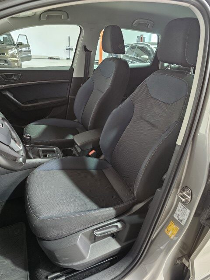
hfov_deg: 58.9
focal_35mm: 23
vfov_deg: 73.9
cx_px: 105
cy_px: 140
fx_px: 186
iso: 800
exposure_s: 1/100
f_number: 1.7
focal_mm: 6.3
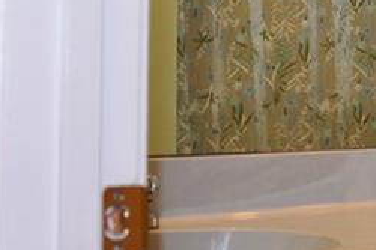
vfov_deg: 11.0
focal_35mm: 123
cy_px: -2
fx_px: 1283
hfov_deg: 15.6
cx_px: 523
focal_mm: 20
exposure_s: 1/125
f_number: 3.5
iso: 400
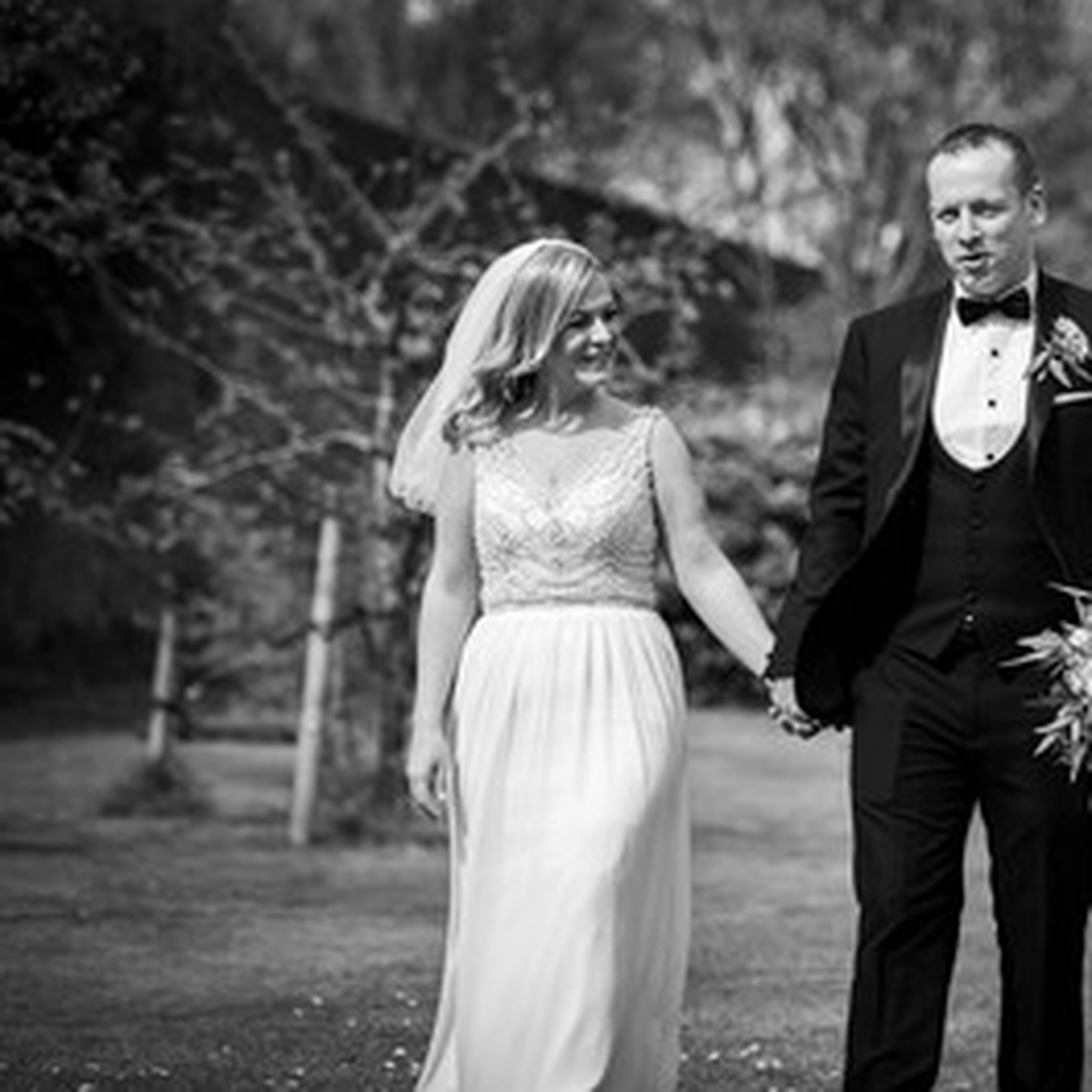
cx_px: 823
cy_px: 544
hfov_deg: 12.9
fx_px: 4818
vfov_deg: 12.9
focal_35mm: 135
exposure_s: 1/1250
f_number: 2.8
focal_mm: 105
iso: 100
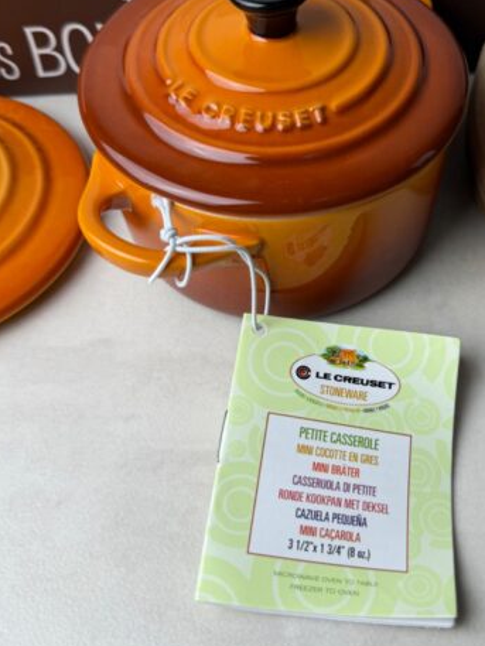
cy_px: 259
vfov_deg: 44.6
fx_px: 784
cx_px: 321
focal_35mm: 42
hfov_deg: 34.1
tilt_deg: -52.3
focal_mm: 6.76
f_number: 1.78
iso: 80
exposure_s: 1/241
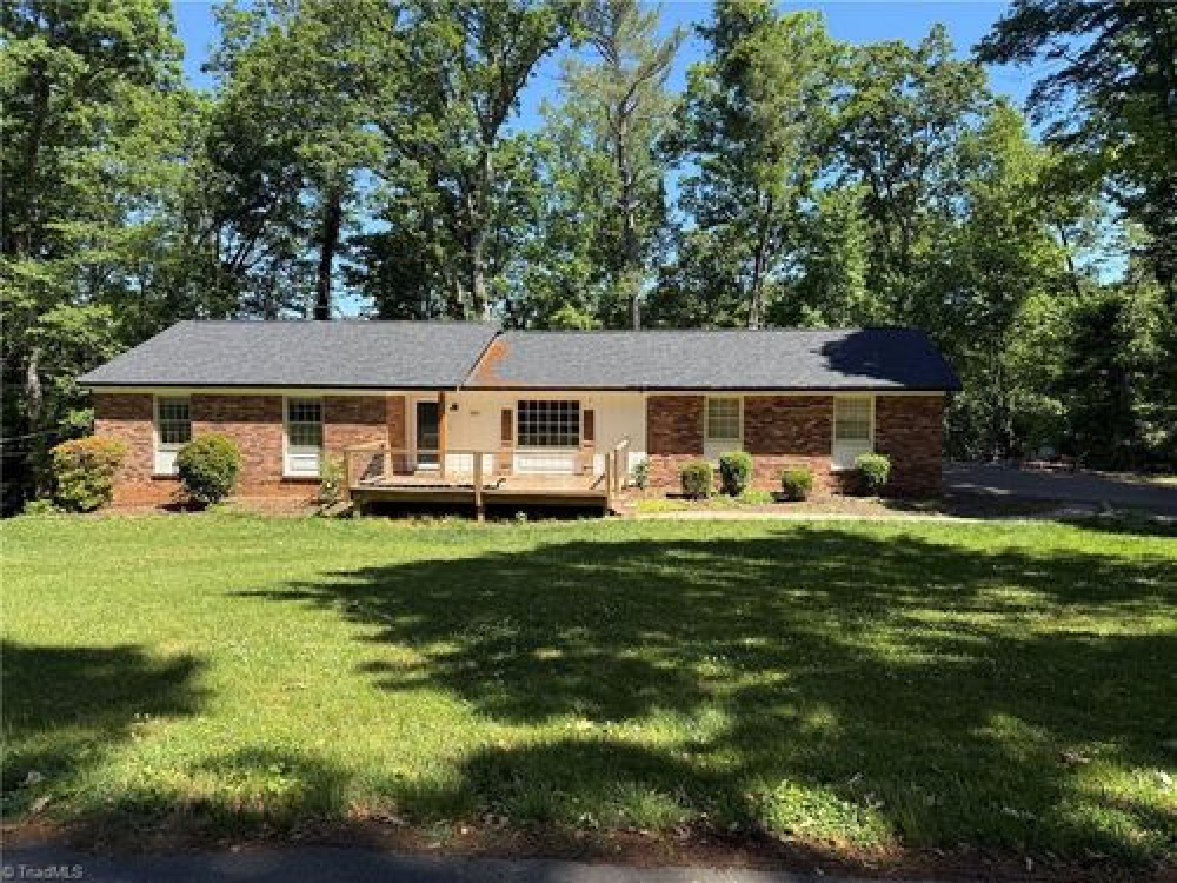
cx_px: 588
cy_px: 442
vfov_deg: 56.8
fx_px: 816
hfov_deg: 71.6
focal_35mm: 24
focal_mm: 6.76
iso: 80
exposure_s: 1/1410
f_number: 1.78
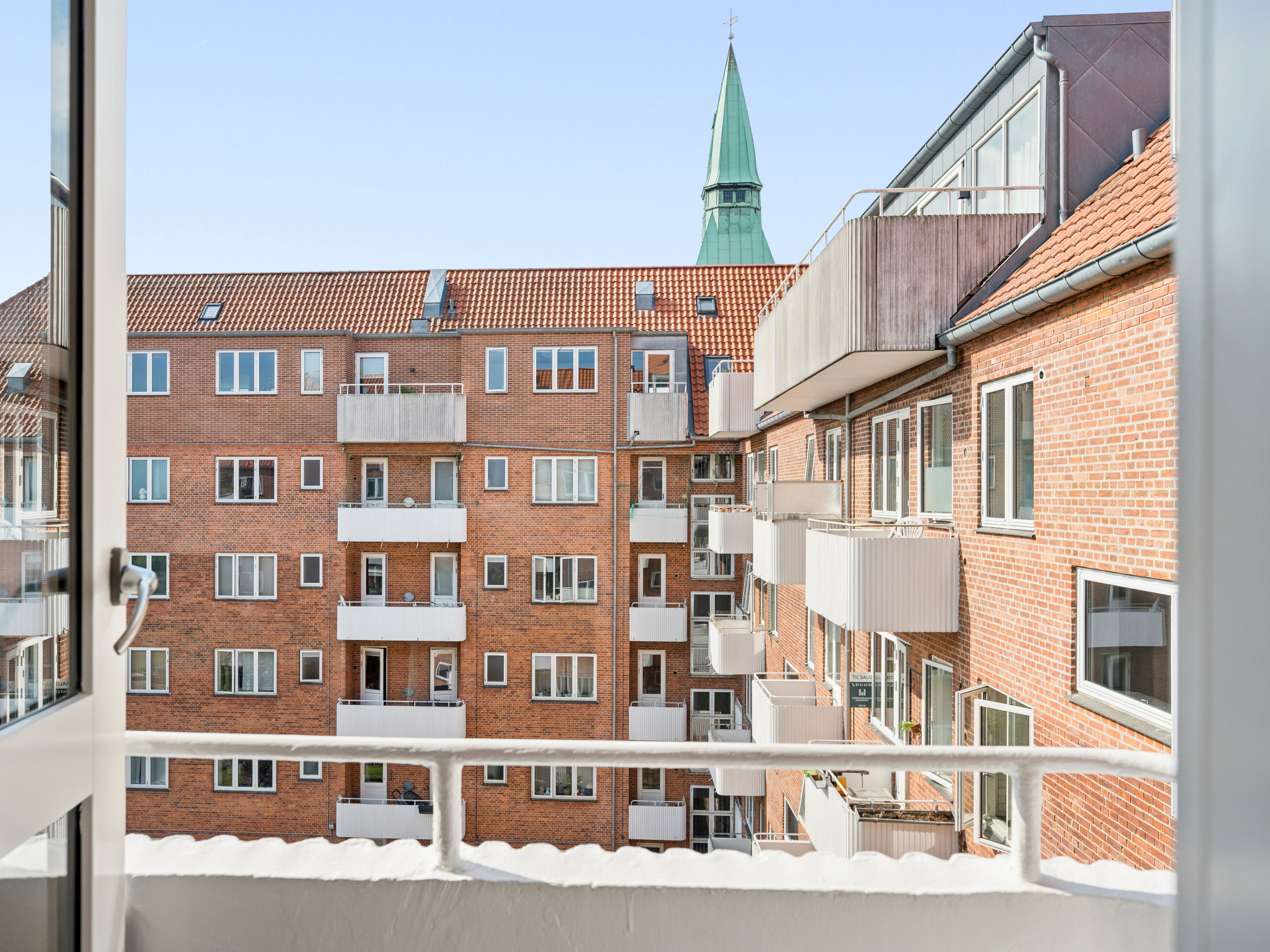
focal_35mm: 26
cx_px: 558
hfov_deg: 68.0
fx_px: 937
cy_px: 475
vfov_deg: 53.9
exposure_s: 1/1000
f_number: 6.3
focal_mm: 23.5
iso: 400
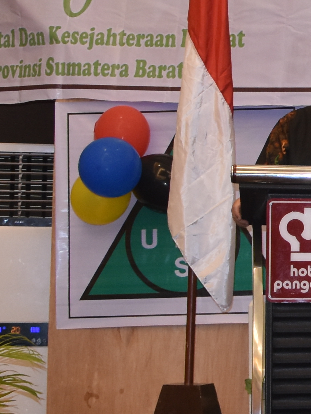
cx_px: 786
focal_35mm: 159
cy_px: 146
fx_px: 1904
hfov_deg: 8.4
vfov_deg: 12.4
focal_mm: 22
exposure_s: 1/60
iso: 560
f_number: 3.8
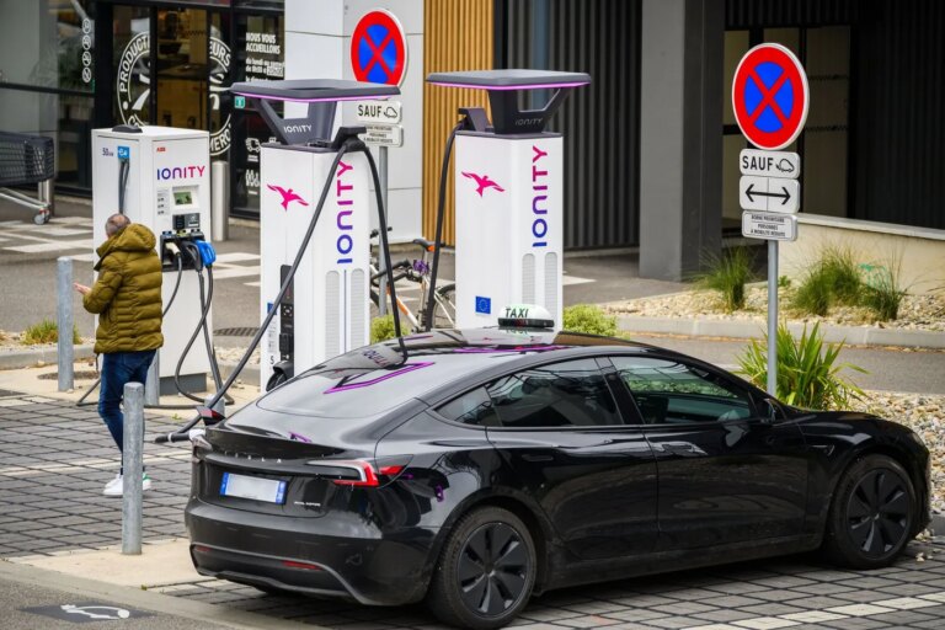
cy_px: 315
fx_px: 4725
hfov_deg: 11.4
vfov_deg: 7.6
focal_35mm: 180
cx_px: 472
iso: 400
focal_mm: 180
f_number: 5.6
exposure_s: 1/100
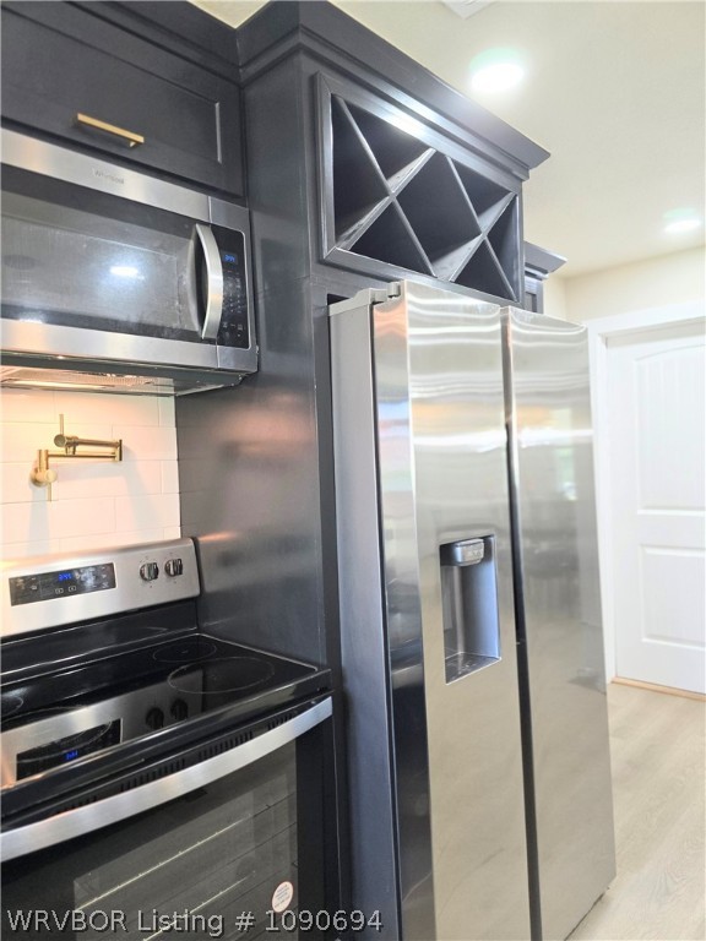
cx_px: 353
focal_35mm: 23
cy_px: 470
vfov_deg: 73.9
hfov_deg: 58.9
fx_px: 625
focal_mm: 6.3
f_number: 1.7
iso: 320
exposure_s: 1/120
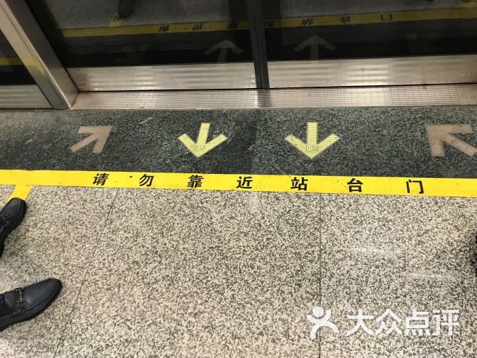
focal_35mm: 28
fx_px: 386
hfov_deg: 63.4
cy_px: 179
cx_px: 238
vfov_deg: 49.7
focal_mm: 3.99
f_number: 1.8
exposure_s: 1/17
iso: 50
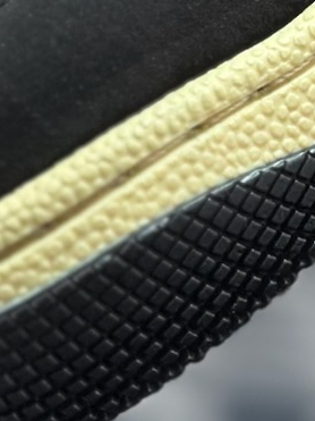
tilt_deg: -56.5
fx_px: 3217
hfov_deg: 5.6
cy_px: -416
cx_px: 383
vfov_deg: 7.2
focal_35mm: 265
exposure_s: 1/326
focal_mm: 6.86
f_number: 1.78
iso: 80
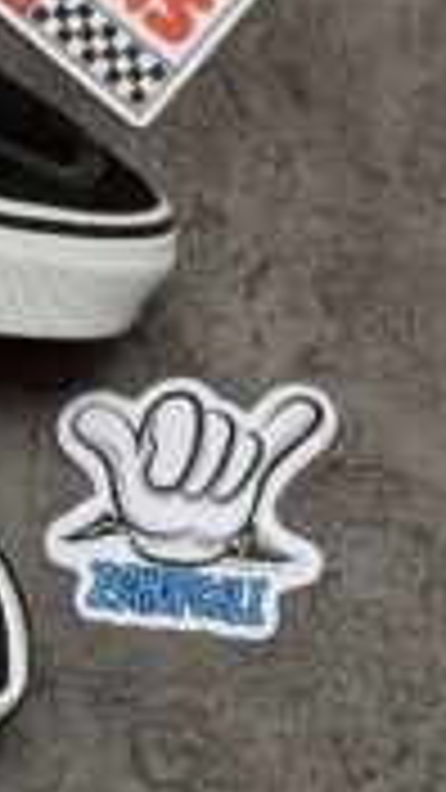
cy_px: 205
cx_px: -270
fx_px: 2922
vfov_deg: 15.4
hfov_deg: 8.5
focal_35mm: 139
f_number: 1.78
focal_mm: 6.76
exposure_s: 1/875
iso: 64
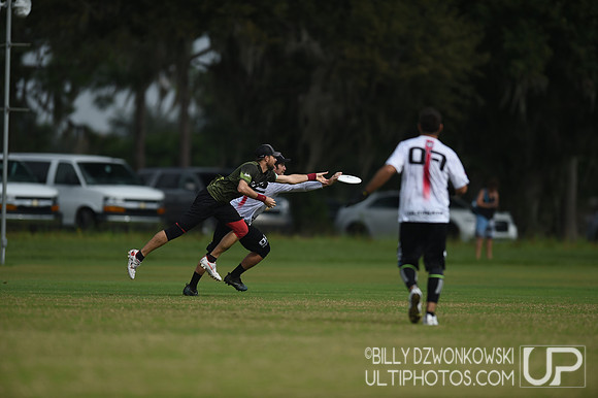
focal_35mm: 400
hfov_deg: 5.2
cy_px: 199
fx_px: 6640
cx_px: 299
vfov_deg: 3.4
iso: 100
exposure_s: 1/2500
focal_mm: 400
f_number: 2.8
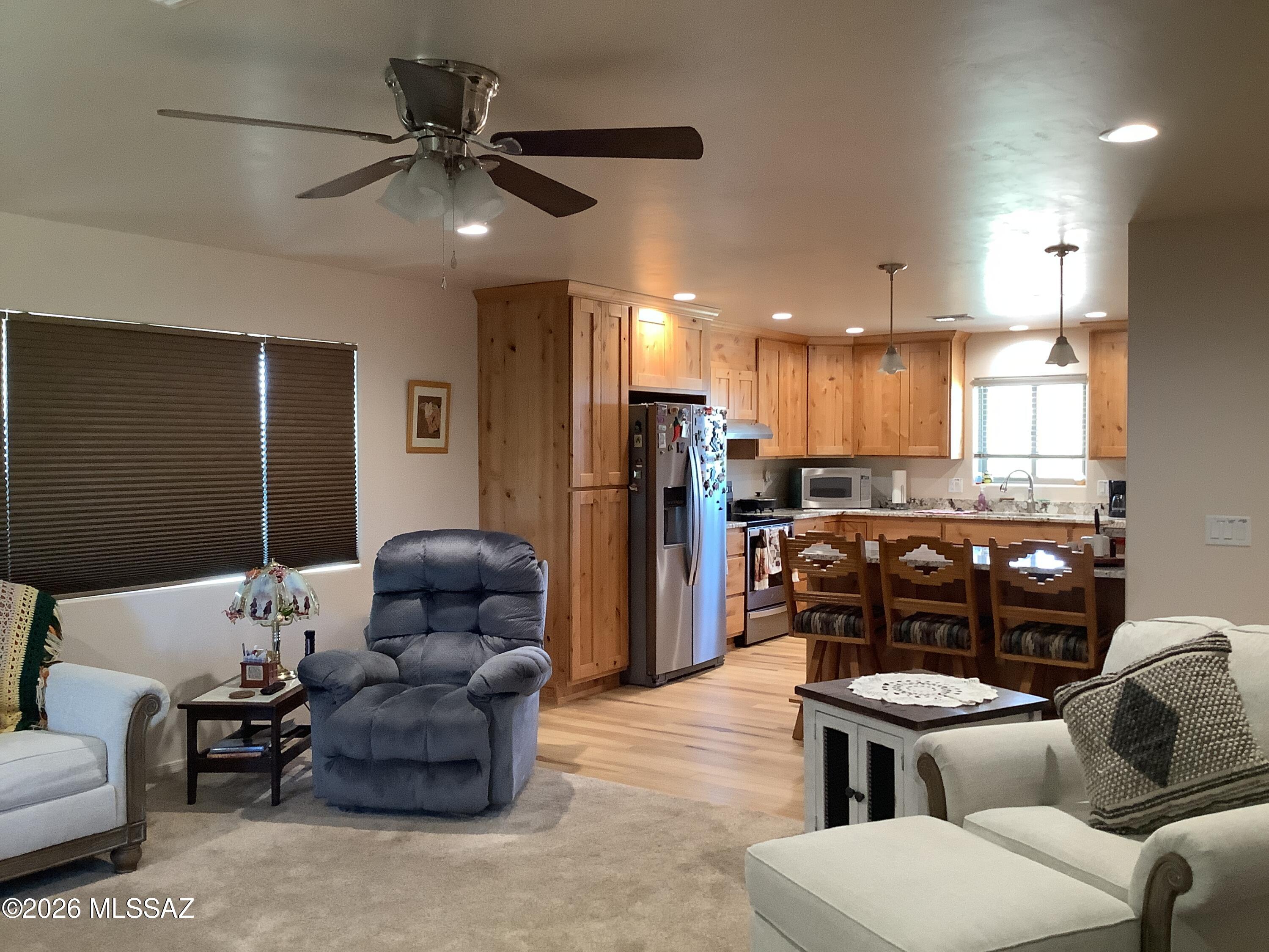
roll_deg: +0.6
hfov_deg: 58.4
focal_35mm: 31
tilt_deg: -2.9
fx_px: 1136
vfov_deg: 45.4
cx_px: 634
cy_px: 476
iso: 320
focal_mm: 3.3
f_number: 2.4
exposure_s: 1/60
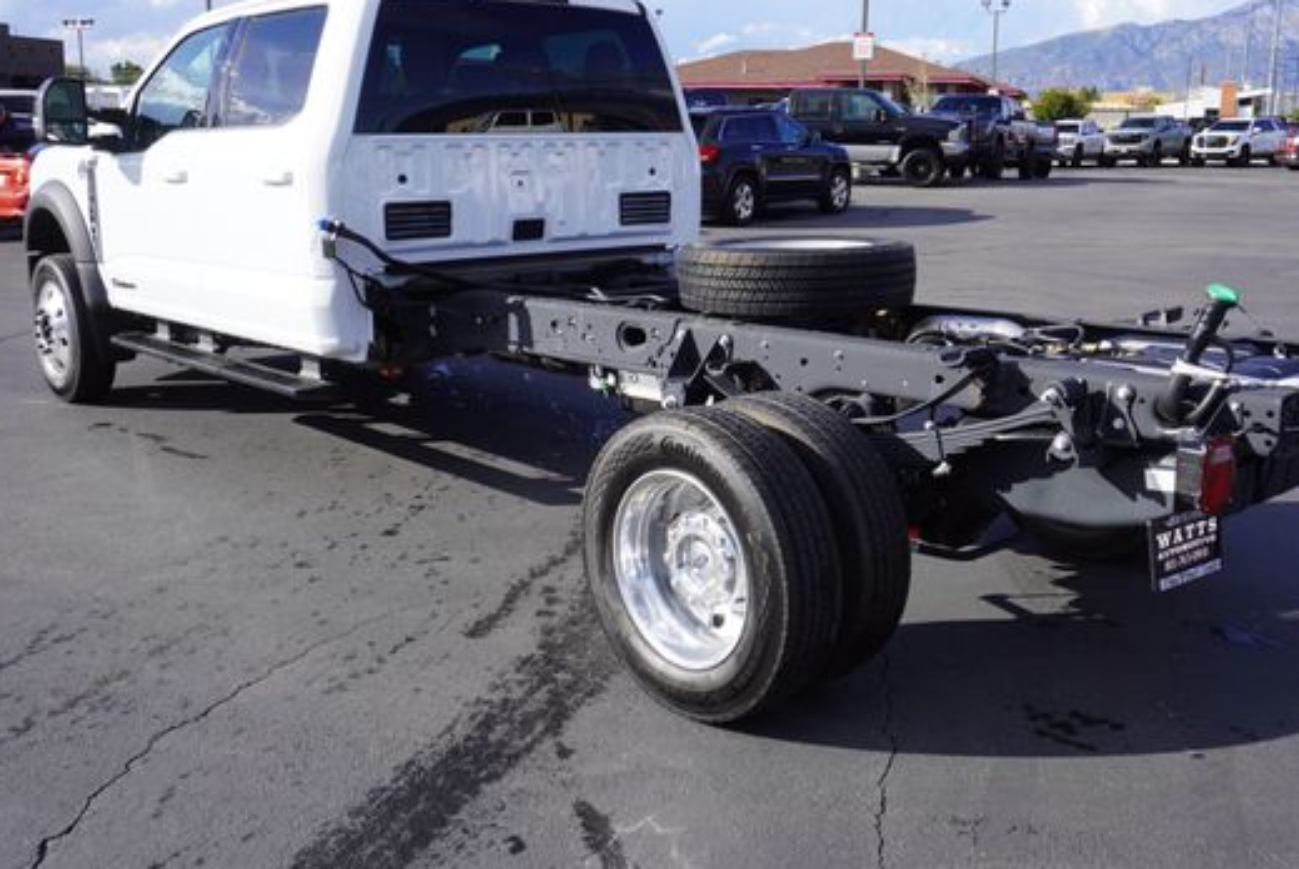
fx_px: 1336
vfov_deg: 35.9
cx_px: 688
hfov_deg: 51.8
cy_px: 368
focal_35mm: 37
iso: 100
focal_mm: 20
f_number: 7.1
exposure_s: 1/200
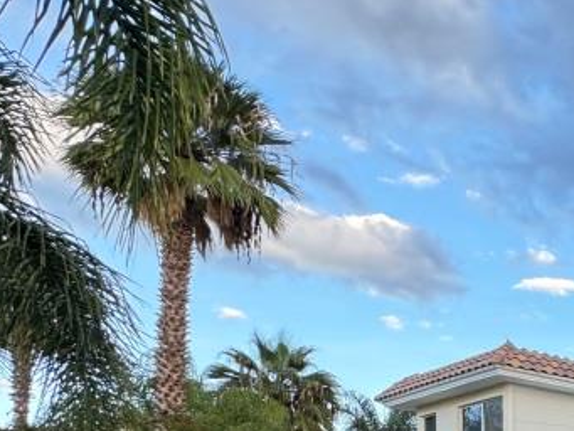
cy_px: 534
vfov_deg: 29.1
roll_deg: +0.7
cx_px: 763
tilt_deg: +0.5
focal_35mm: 42
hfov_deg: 32.4
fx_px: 697
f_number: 2.2
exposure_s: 1/99
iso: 80
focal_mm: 2.22
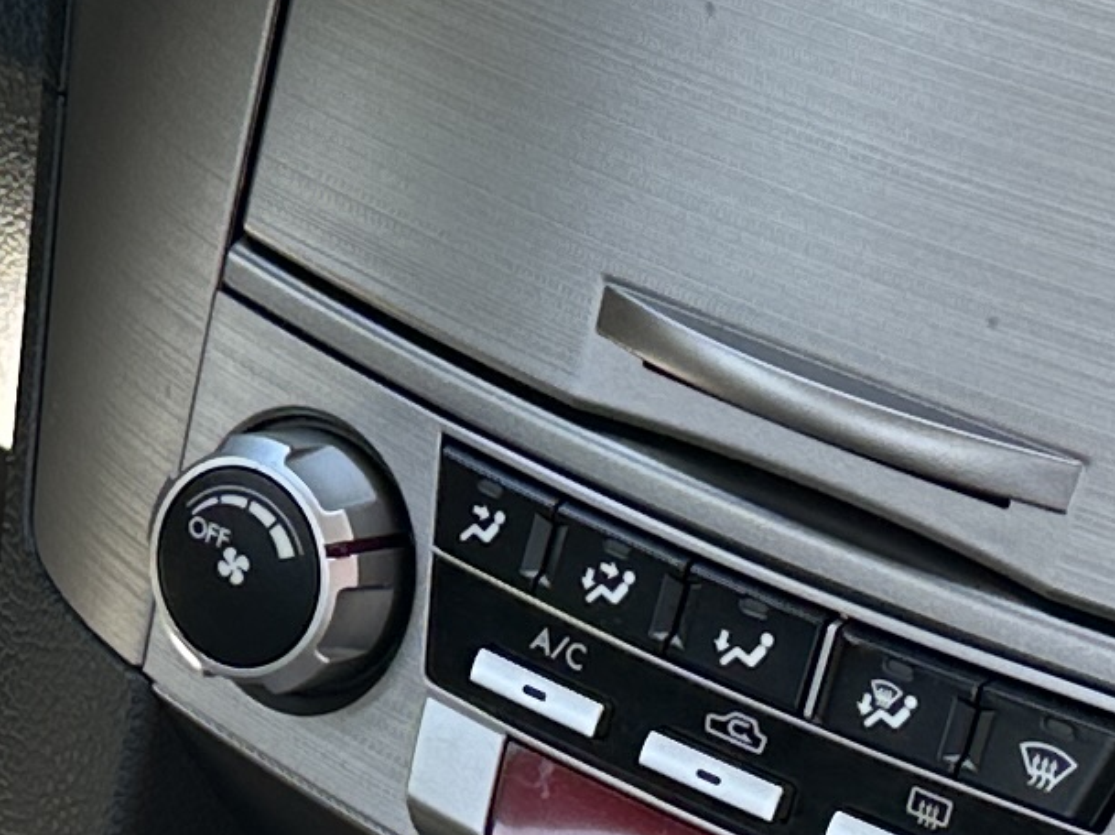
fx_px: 5118
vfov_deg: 9.3
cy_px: 430
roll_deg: +4.4
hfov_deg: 12.1
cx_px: -339
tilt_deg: -31.2
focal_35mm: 159
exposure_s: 1/145
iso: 64
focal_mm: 6.86
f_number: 1.78
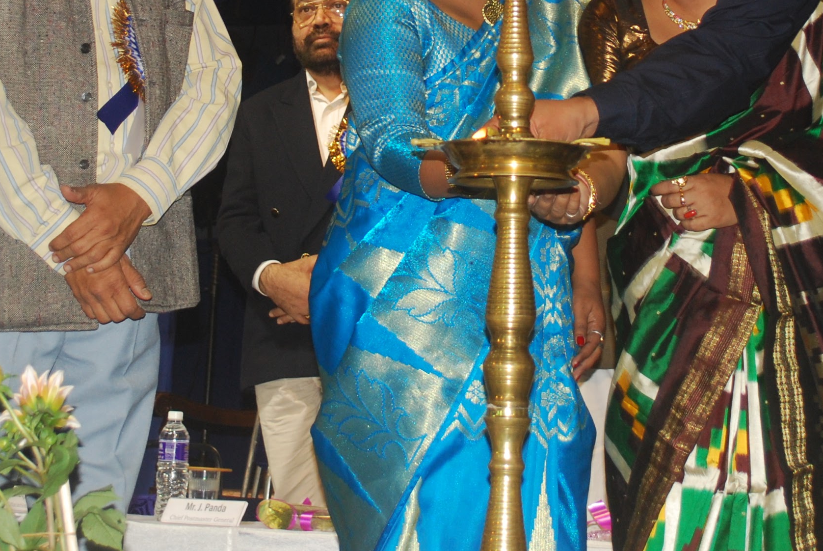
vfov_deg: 13.9
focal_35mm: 97
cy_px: -21
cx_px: 371
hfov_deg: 21.0
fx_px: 2220
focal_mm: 28
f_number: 4.5
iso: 320
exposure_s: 1/60
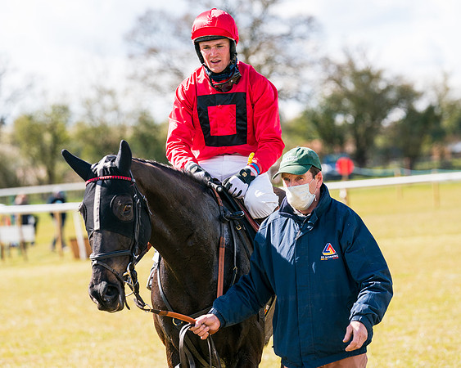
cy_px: 194
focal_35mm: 185
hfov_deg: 10.4
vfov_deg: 8.3
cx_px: 236
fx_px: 2528
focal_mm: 151
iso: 400
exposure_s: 1/2000
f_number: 4
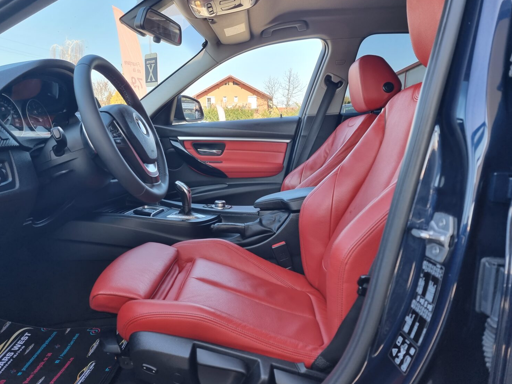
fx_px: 385
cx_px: 242
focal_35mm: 26
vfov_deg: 53.1
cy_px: 186
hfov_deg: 67.2
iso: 50
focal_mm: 6.7
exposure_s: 1/100
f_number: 1.8
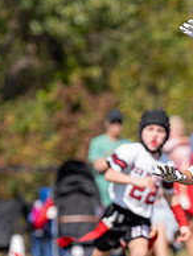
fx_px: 3531
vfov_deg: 4.2
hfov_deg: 3.1
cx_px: 211
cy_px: 173
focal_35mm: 476
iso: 100
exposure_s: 1/1000
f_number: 2.8
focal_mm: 134
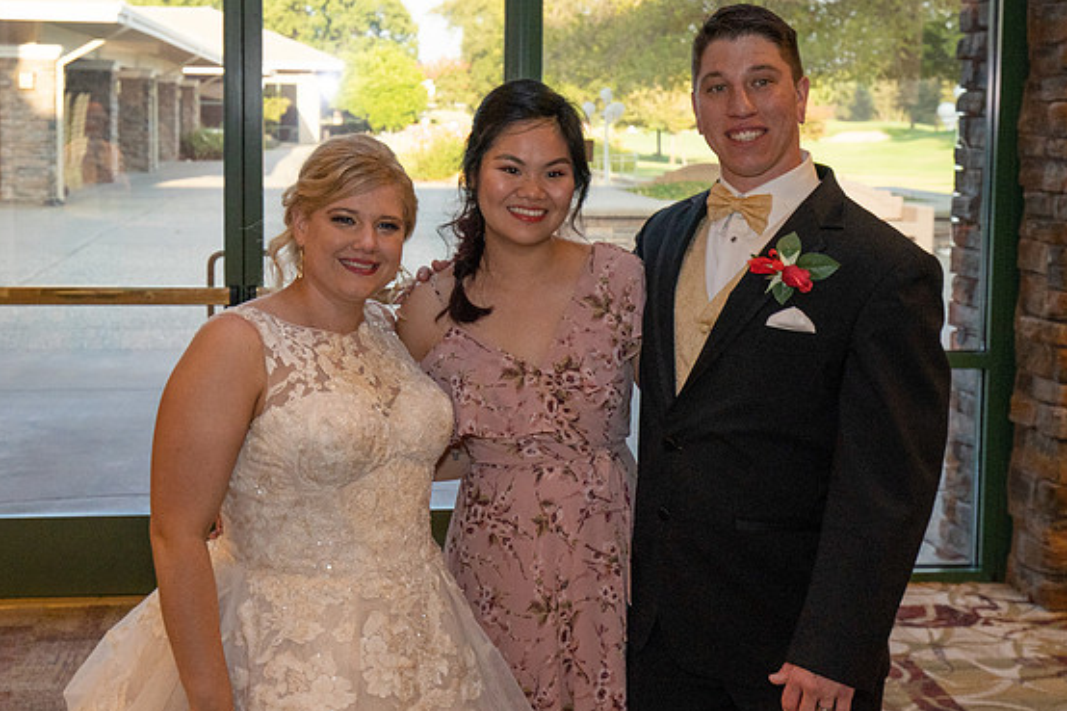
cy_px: 252
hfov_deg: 36.3
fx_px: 1630
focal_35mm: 55
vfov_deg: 24.5
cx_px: 531
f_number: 6.3
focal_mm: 35
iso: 1250
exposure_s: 1/250
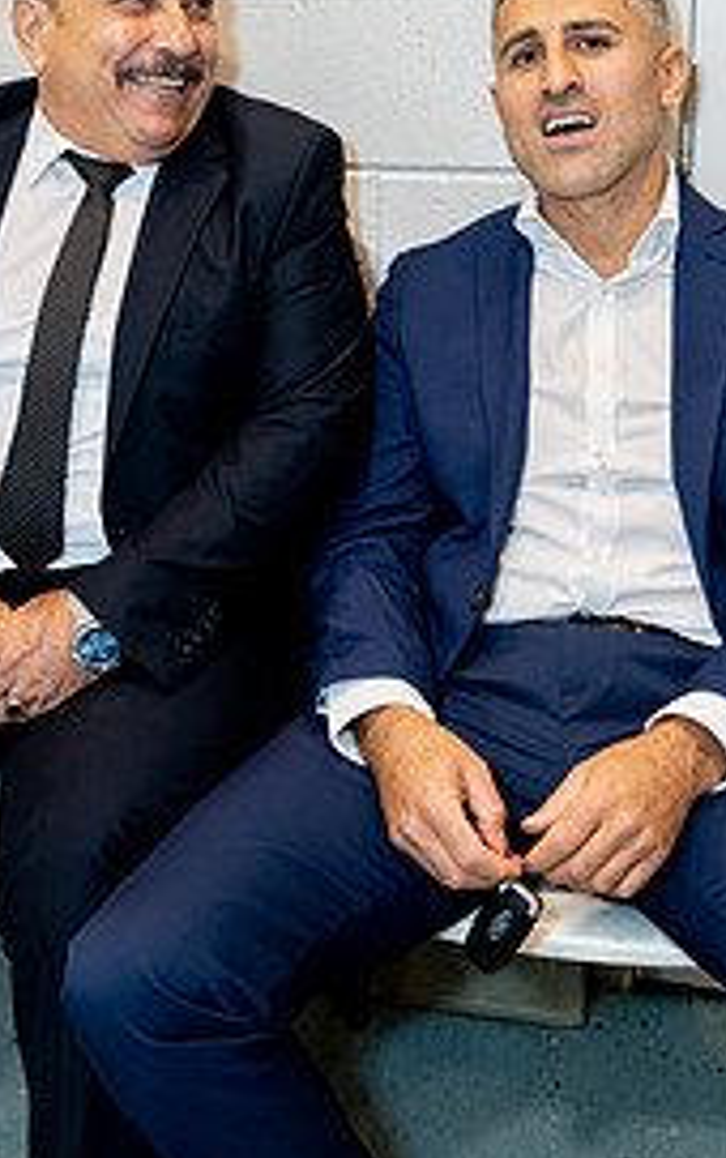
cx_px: 316
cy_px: 295
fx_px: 1547
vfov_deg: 39.9
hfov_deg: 26.4
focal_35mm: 49
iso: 1000
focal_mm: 29
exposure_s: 1/160
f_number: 2.8
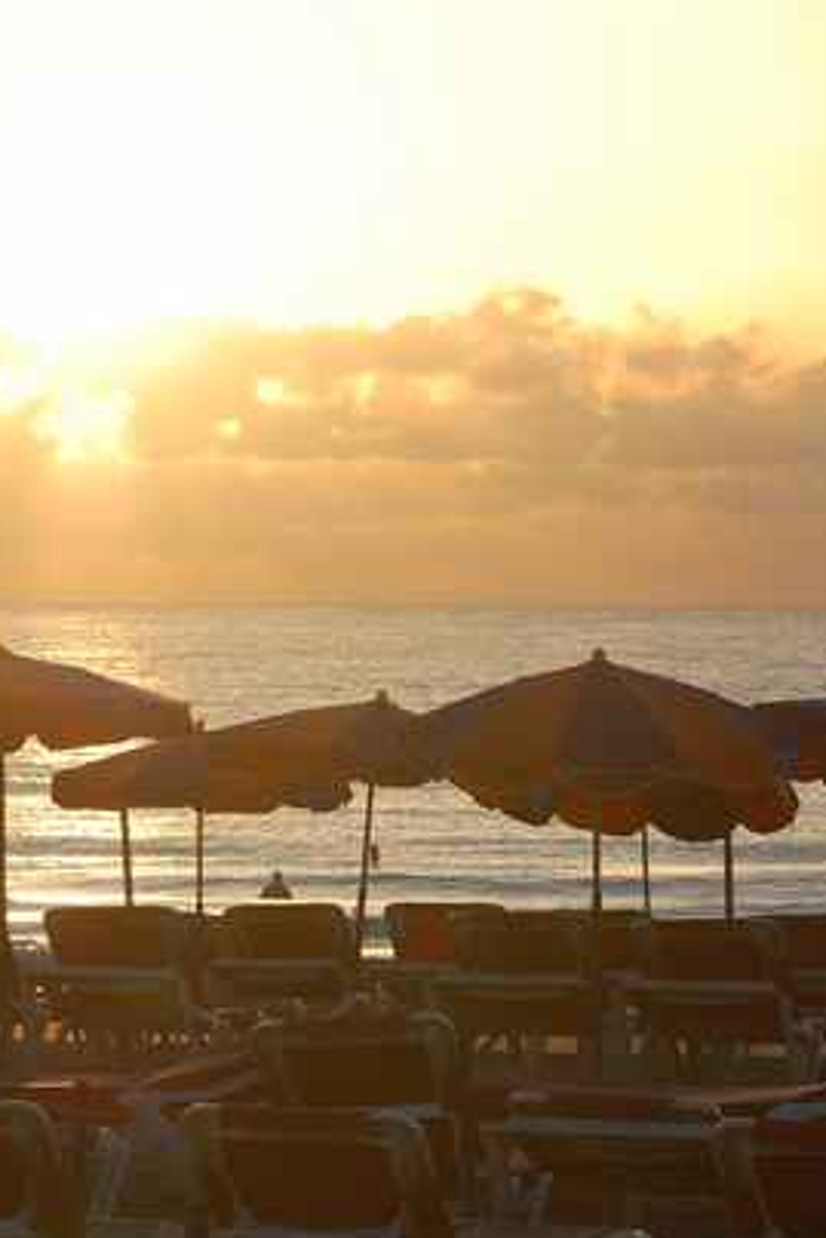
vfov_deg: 8.6
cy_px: 627
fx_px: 8184
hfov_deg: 5.8
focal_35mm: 238
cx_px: 111
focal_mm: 100
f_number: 10
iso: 220
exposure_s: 1/250
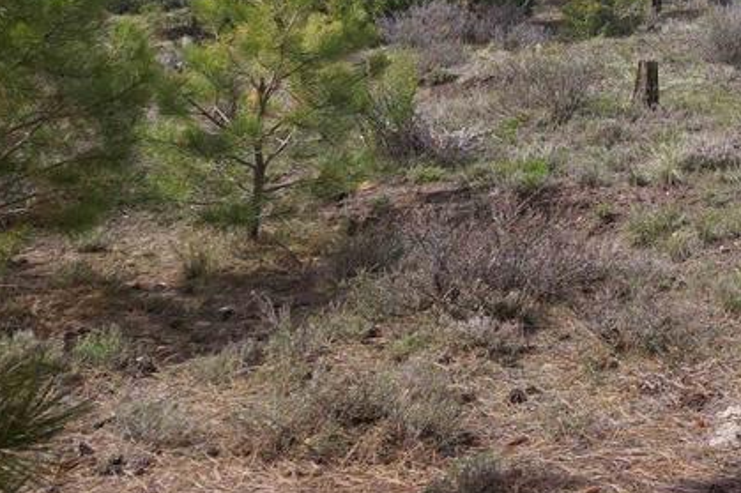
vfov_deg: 20.4
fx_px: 1255
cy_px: -136
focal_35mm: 61
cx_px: 799
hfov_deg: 29.8
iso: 40
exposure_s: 1/1439
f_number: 1.8
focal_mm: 5.23
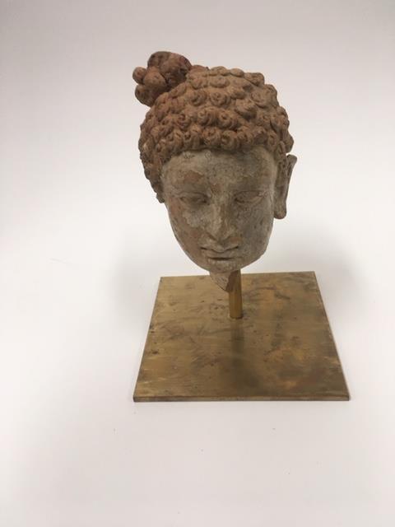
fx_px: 441
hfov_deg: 48.2
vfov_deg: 61.7
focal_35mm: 29
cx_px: 198
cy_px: 264
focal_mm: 4.15
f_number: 2.2
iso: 100
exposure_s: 1/30
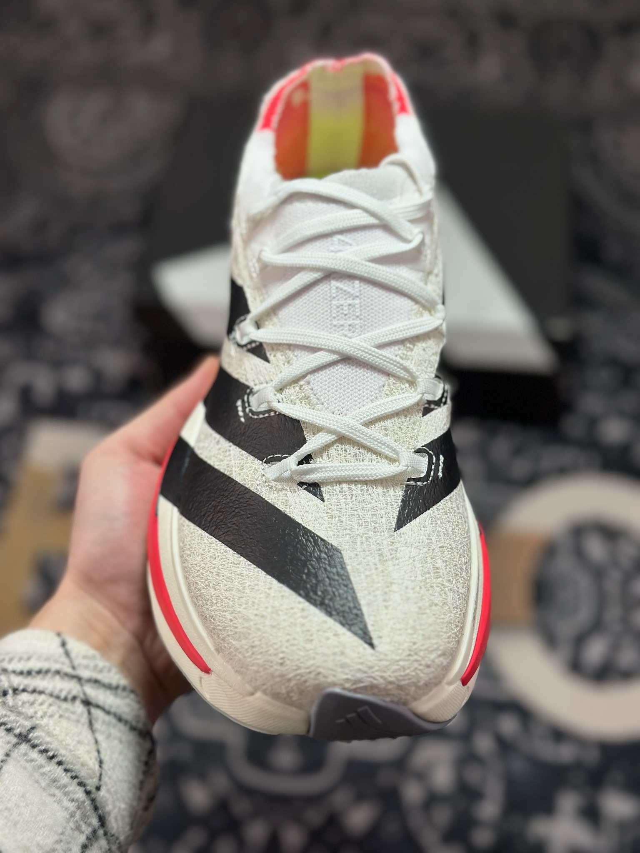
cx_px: 320
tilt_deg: -55.5
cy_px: 426
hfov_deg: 30.3
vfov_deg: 39.7
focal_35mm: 48
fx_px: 1183
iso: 80
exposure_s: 1/1639
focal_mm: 6.86
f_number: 1.78
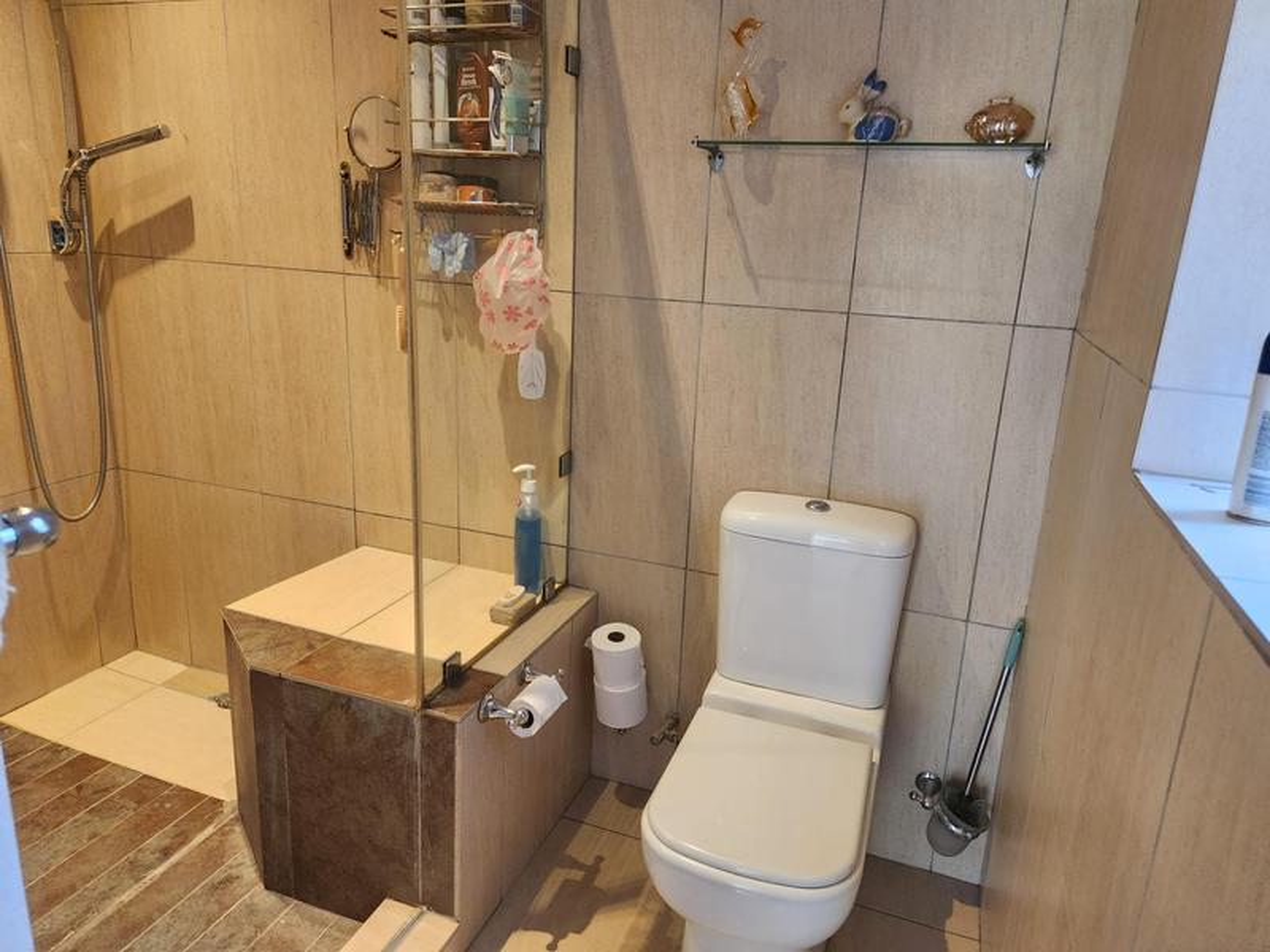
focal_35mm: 23
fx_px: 844
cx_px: 635
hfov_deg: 73.9
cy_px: 476
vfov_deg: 58.9
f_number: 1.8
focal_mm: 5.4
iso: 640
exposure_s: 1/100
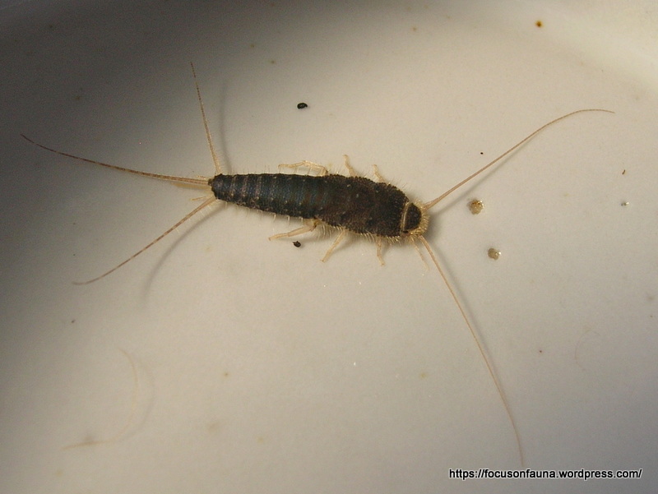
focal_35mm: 52
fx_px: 989
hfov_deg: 36.8
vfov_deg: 28.1
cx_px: 329
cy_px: 247
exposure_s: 1/264
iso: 50
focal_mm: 8.7
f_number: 4.2
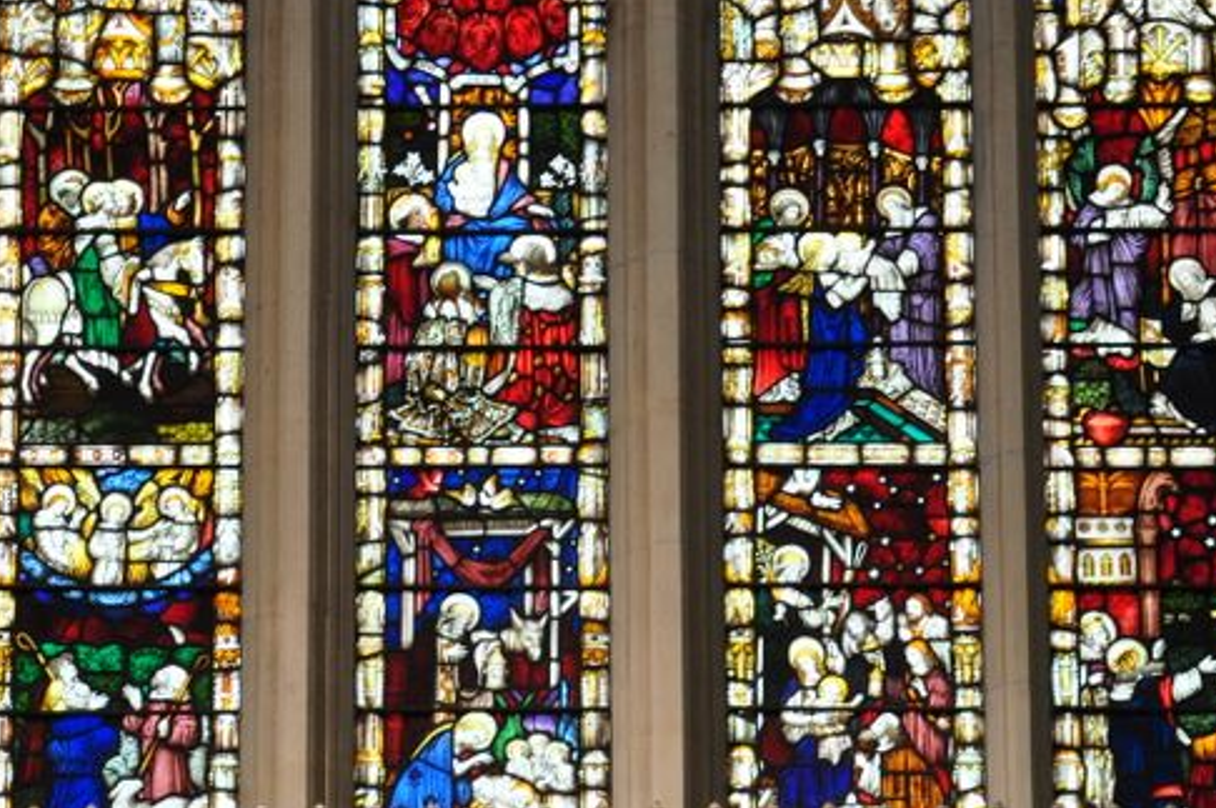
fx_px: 6614
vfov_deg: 7.0
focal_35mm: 196
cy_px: 340
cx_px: 493
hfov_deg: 10.5
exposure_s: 1/30
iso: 800
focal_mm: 62
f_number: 7.1
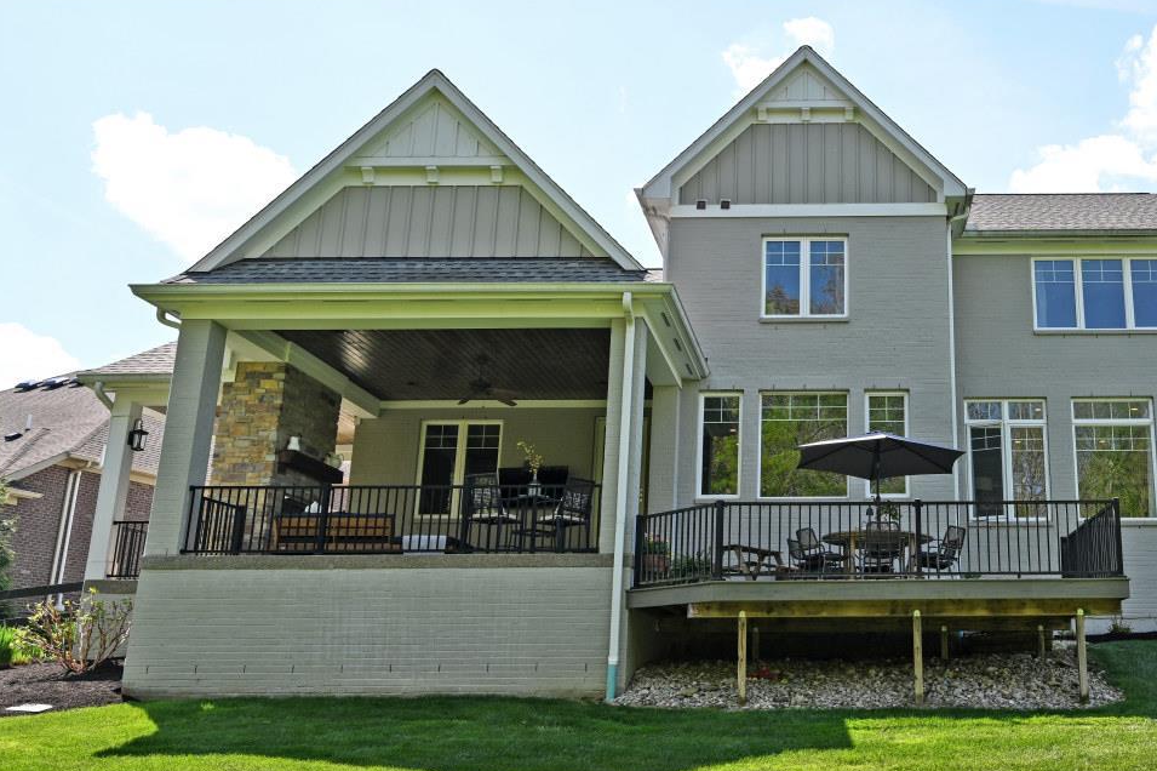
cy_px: 401
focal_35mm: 34
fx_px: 1085
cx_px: 864
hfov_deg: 53.6
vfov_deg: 39.1
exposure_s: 1/320
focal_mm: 21.5
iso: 100
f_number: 6.3
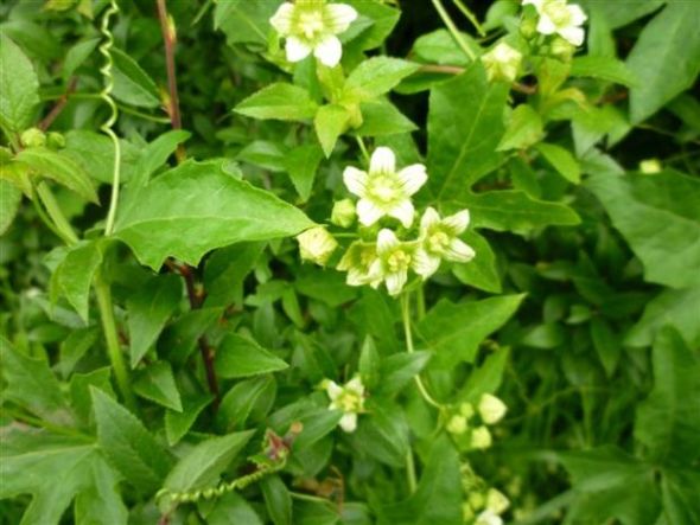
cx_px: 350
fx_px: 587
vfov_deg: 48.3
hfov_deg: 61.6
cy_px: 262
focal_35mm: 29
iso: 80
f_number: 3.3
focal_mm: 5.2
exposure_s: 1/60
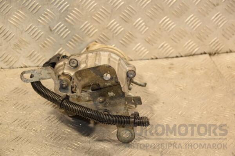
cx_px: 118
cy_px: 78
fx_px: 607
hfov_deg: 21.9
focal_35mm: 93
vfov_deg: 14.7
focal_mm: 62
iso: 800
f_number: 5.3
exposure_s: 1/100
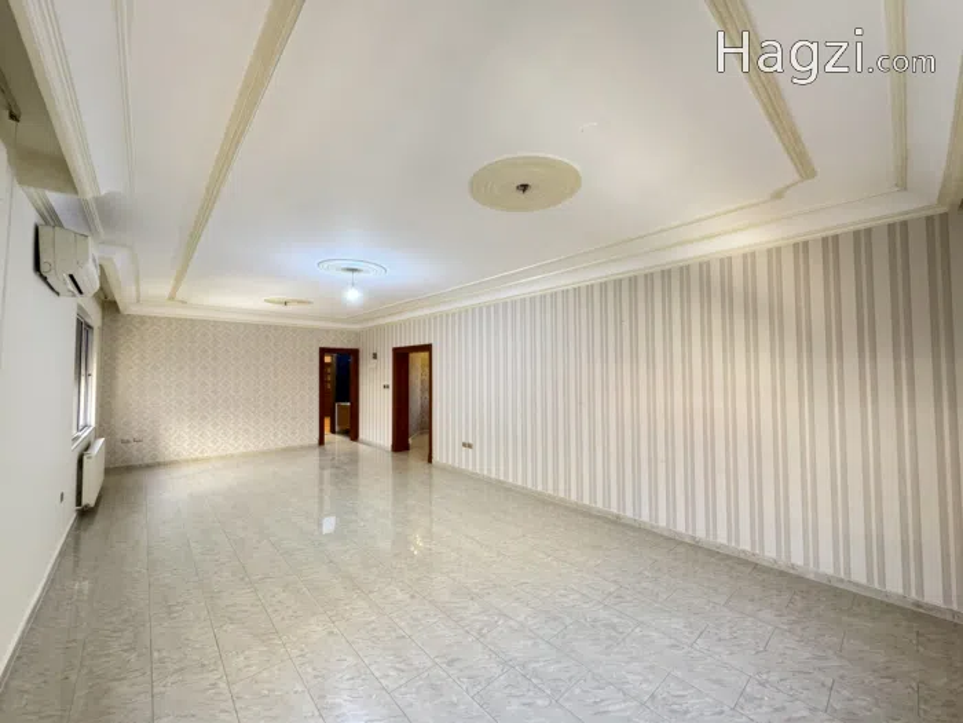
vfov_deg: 85.7
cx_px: 482
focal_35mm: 14
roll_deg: +0.1
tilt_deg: +2.0
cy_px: 362
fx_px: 389
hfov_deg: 102.1
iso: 250
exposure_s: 1/50
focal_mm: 2.22
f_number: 2.2
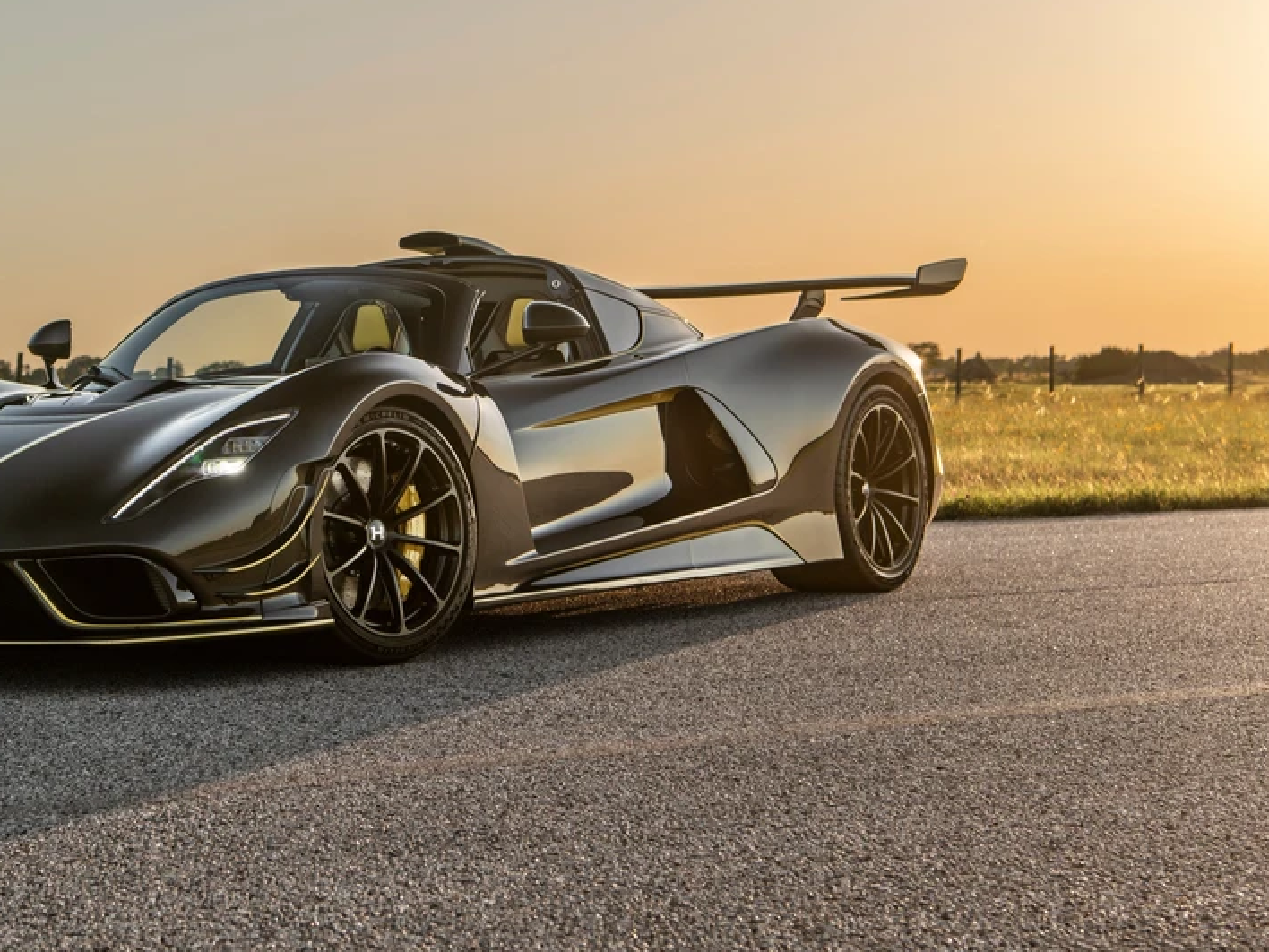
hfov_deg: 24.2
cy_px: 238
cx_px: 321
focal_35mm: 80
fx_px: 2933
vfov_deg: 18.3
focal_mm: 46
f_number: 5
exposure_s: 1/100
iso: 64
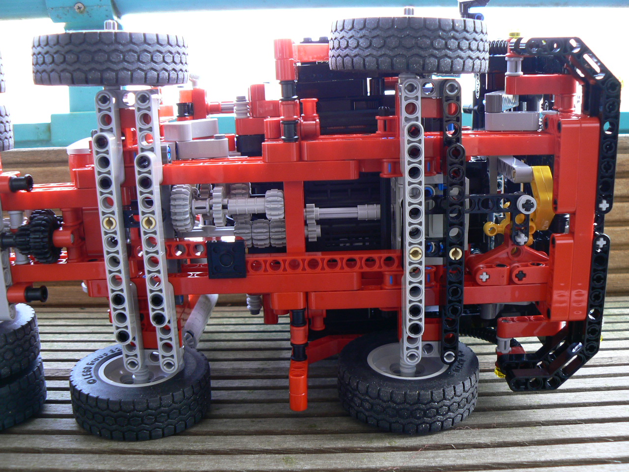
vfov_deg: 39.7
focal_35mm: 36
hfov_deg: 51.4
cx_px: 314
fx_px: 654
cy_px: 236
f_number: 2.8
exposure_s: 1/30
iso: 80
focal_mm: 6
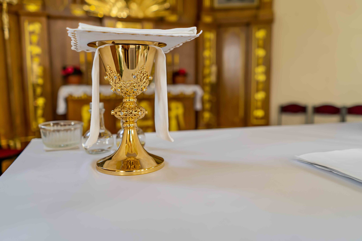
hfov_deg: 65.5
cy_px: 120
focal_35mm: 28
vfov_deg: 46.4
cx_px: 181
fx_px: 282
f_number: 2.8
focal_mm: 28
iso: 400
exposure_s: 1/125
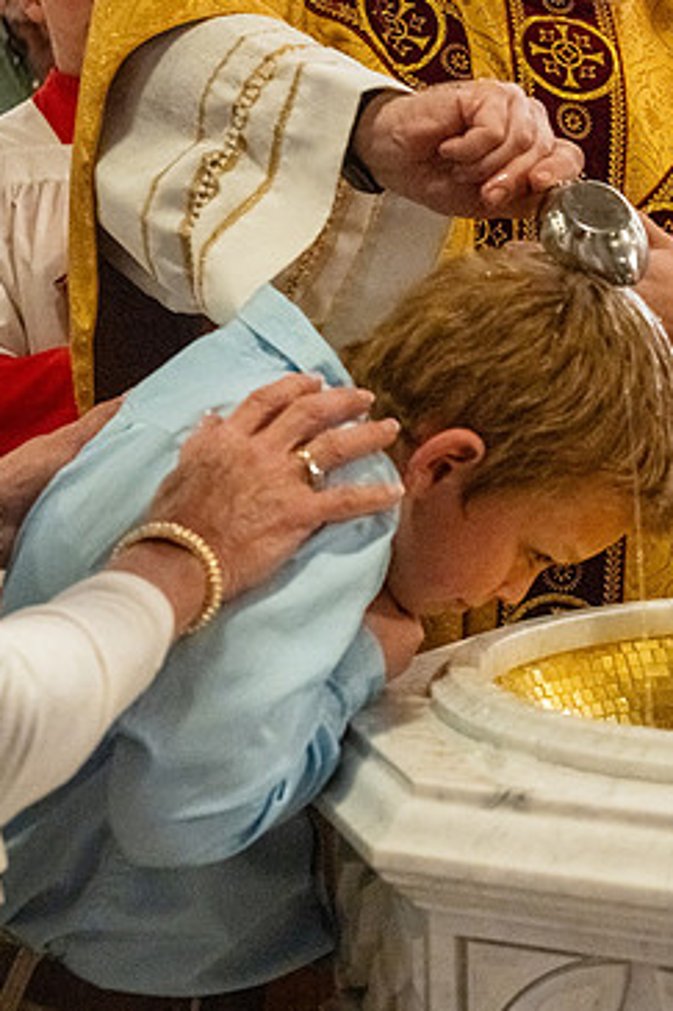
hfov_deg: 14.0
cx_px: 540
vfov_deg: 21.0
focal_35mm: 97
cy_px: 522
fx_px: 2722
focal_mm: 61
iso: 5000
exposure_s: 1/60
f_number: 6
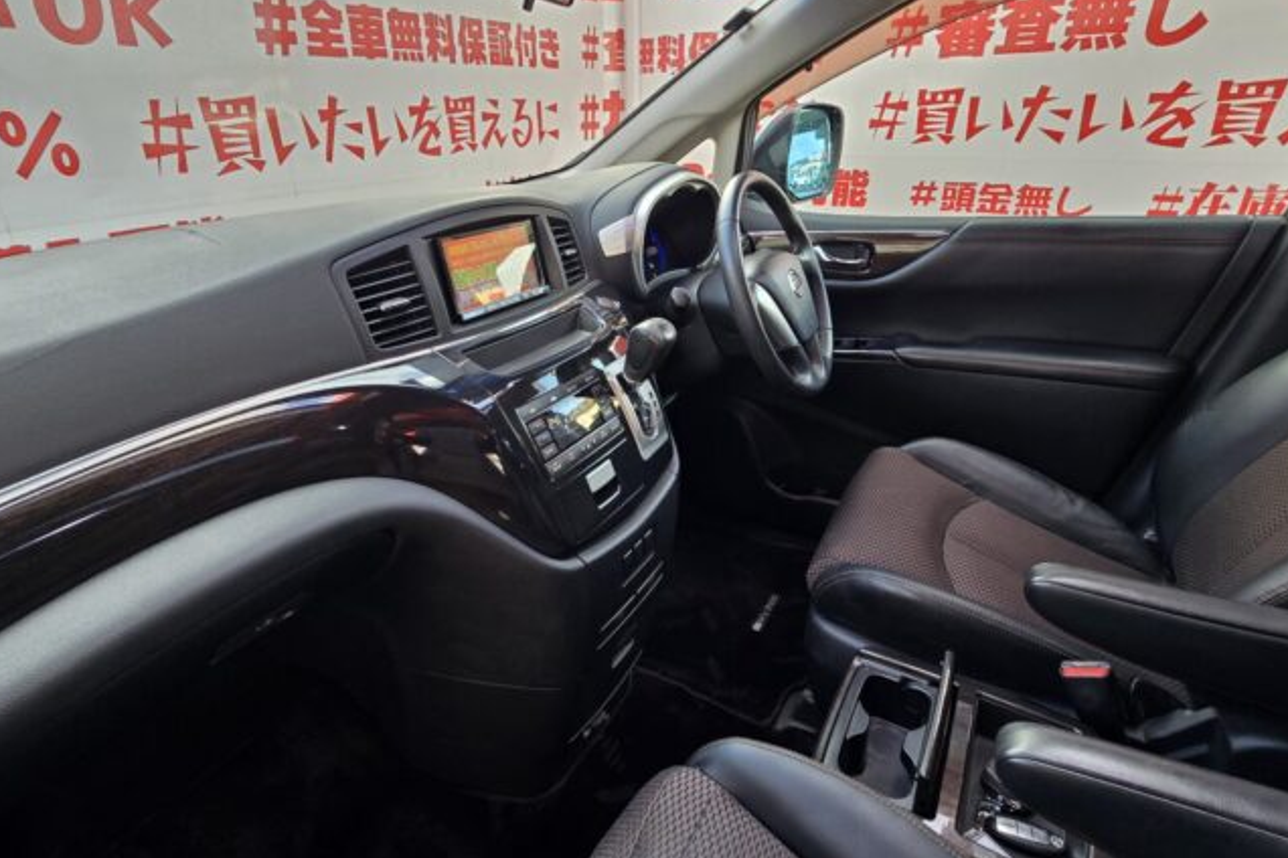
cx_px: 593
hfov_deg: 93.1
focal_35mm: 17
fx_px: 608
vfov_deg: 70.4
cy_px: 401
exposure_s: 1/50
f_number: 2.2
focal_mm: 2.2
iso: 64
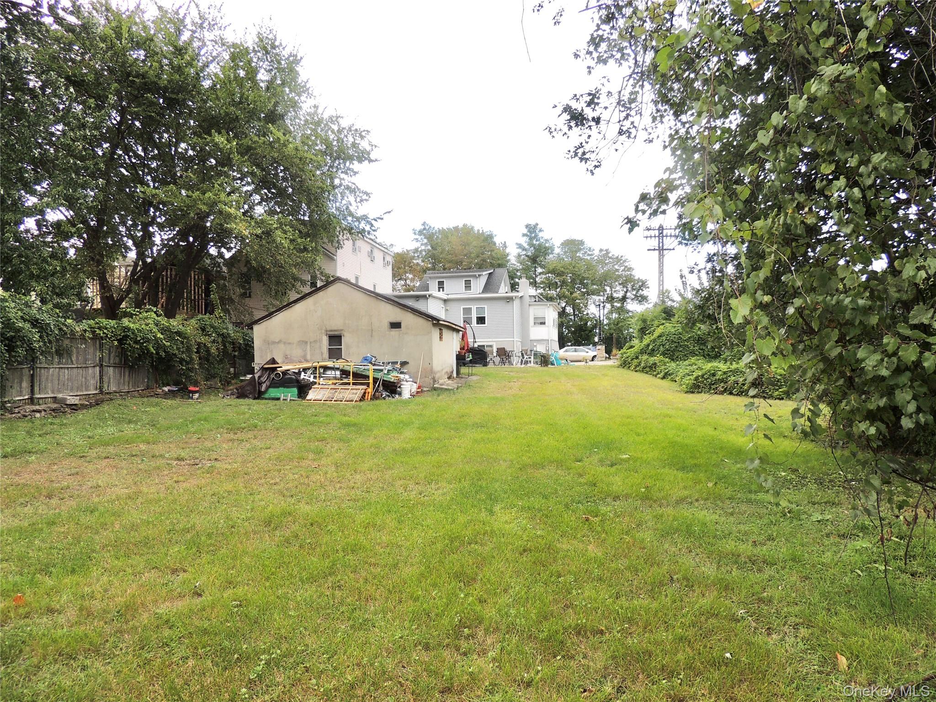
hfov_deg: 71.6
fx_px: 649
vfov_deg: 56.8
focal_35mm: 24
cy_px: 351
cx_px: 468
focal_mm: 4.3
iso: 100
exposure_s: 1/320
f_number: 3
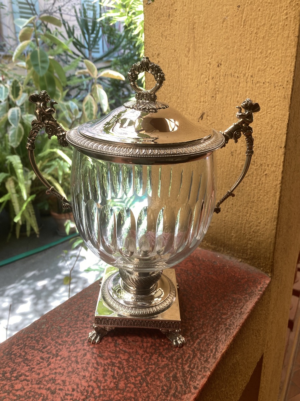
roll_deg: +1.1
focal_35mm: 28
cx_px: 150
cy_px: 200
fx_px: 324
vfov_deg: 63.4
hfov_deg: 49.7
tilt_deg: -18.8
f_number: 1.8
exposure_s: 1/100
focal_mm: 3.99
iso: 25
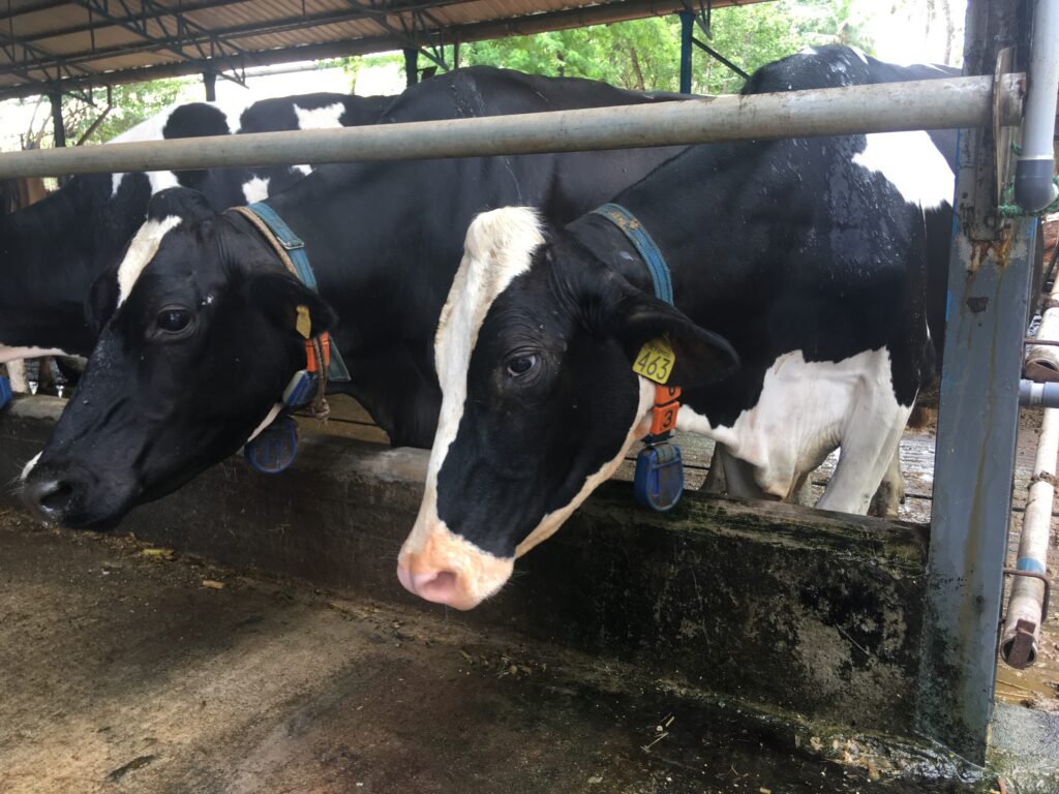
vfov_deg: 48.2
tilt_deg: -12.9
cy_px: 397
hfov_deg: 61.7
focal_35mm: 29
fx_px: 887
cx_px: 530
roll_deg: -0.4
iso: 40
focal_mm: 4.15
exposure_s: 1/100
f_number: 2.2
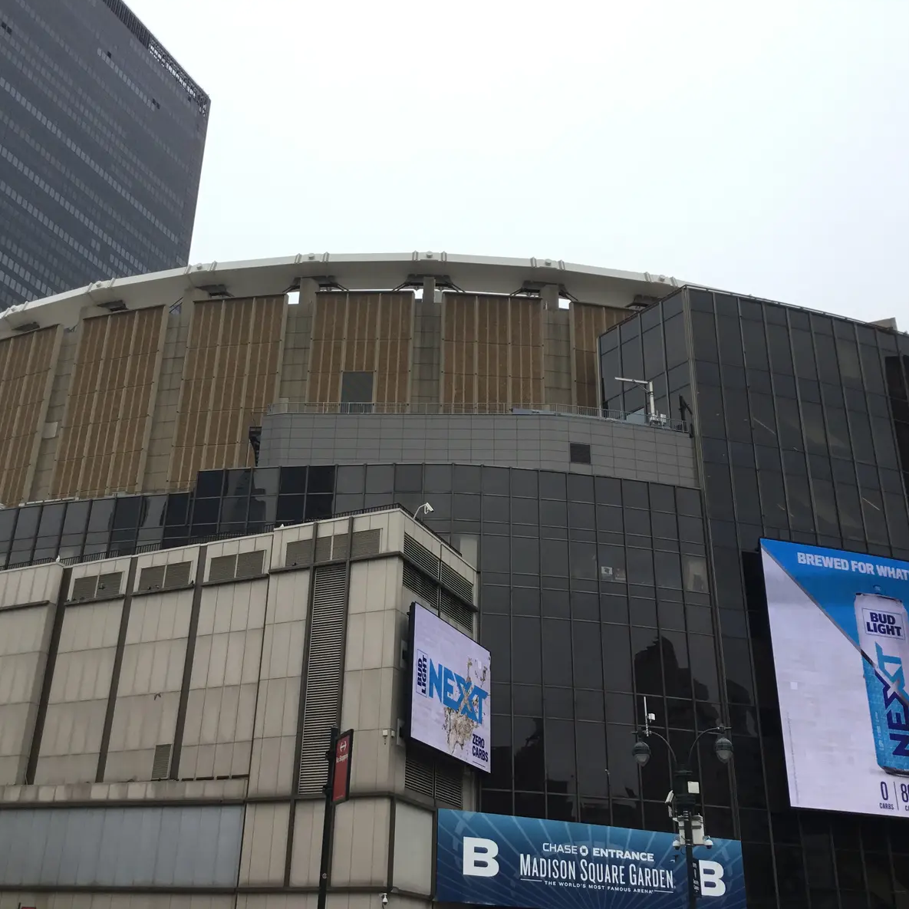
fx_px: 1099
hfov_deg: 44.9
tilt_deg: +27.5
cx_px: 405
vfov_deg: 44.9
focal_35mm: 37
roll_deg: -2.1
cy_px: 450
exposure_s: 1/981
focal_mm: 3.3
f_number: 2.4
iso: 25
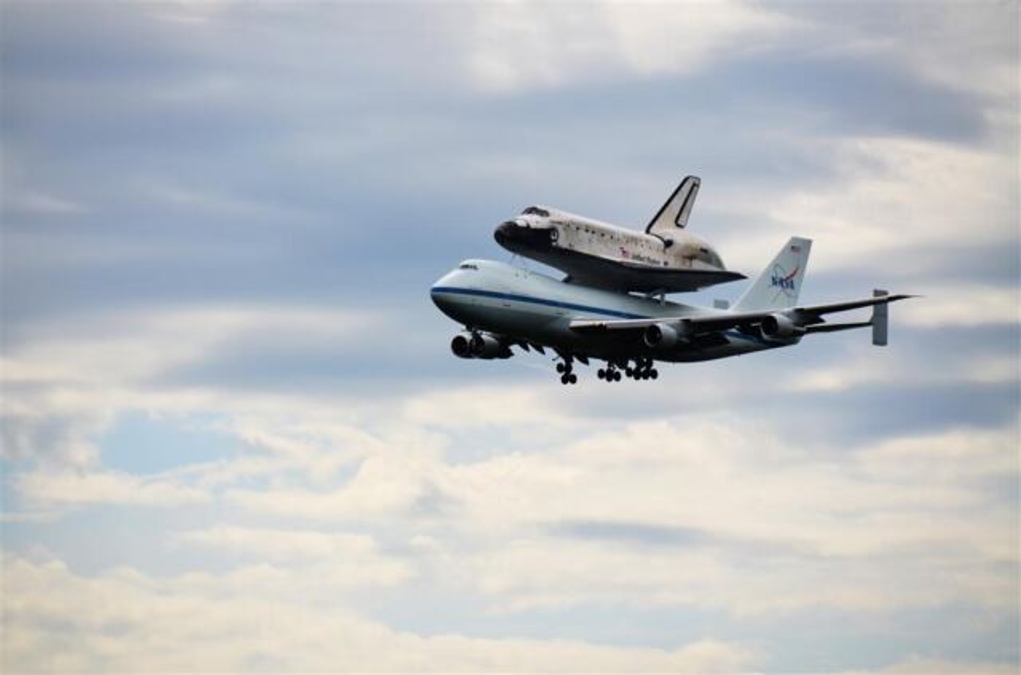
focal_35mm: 300
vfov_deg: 4.6
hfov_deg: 6.9
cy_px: 338
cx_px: 510
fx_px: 8485
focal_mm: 200
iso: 200
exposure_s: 1/2000
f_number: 5.6
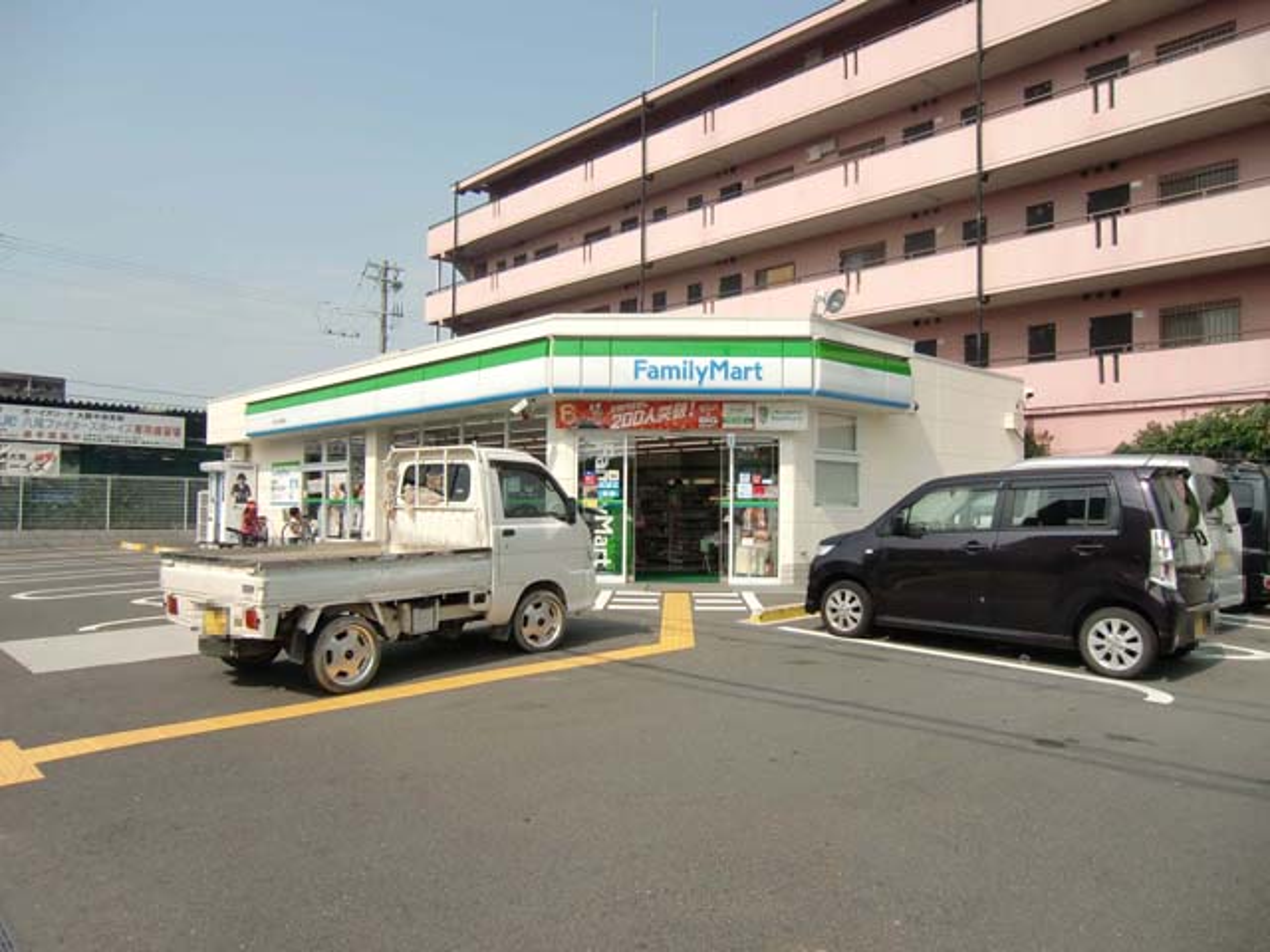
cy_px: 476
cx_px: 635
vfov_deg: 56.8
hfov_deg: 71.6
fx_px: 881
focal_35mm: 24
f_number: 7.5
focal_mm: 4.3
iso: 64
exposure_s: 1/200
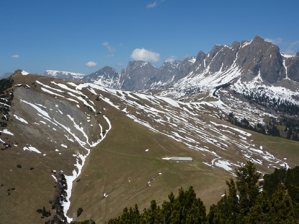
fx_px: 337
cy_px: 96
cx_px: 144
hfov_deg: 47.9
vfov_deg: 36.7
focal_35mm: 39
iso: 80
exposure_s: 1/800
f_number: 5.6
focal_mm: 5.3
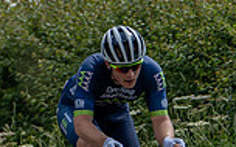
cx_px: -102
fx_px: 5306
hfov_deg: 2.5
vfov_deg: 1.6
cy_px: 102
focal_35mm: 825
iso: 100
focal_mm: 148
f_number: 3.5
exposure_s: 1/1250
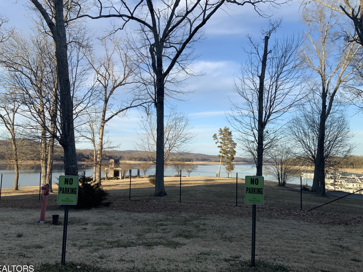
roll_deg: -1.1
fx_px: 336
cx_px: 171
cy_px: 132
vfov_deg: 44.2
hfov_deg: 56.8
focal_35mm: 32
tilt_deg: +5.6
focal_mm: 3
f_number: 1.8
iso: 16
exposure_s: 1/1121
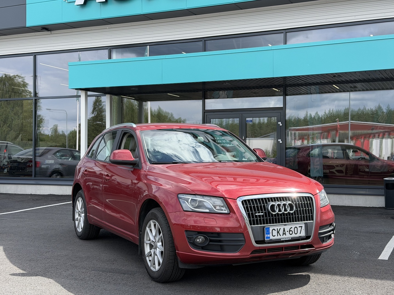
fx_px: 546
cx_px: 197
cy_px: 148
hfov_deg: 39.7
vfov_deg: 30.3
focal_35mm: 48
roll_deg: -0.9
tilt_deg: +0.5
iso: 64
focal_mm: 6.76
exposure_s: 1/1754
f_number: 1.78
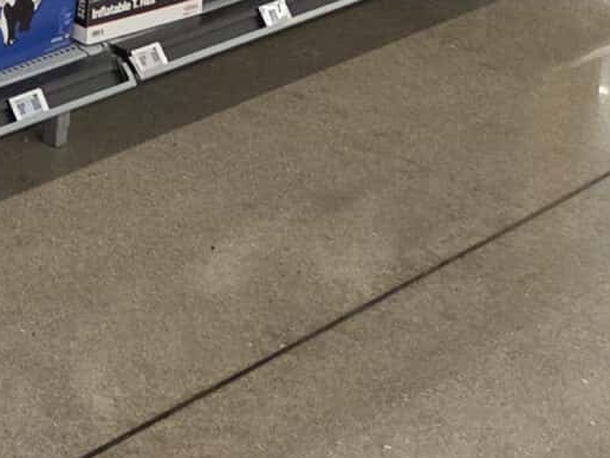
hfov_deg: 14.5
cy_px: -672
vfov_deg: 10.9
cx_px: -583
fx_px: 2009
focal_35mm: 114
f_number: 1.8
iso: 200
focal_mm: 5.4
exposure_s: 1/120
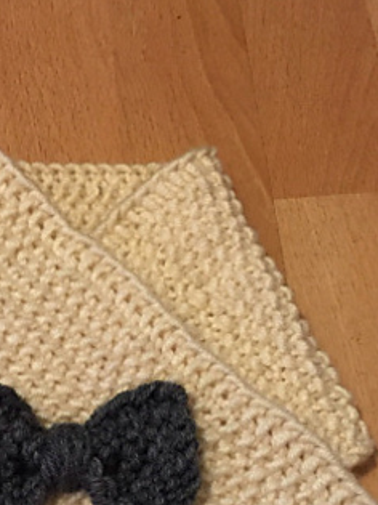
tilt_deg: -67.9
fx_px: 860
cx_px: 35
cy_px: 470
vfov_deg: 31.0
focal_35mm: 59
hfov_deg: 24.1
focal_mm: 4.15
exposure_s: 1/15
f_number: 2.2
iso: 250
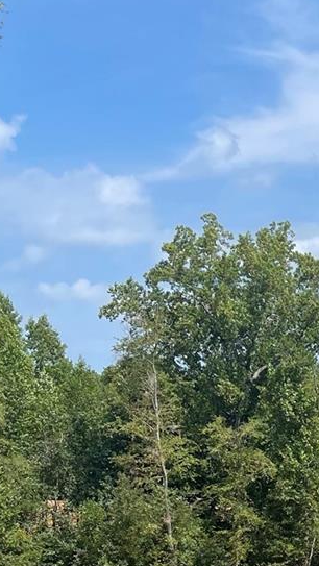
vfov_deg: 26.3
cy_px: 539
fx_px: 1156
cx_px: 488
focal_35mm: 77
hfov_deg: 14.6
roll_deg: -1.6
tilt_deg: -2.5
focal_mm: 5.1
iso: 32
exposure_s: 1/2717
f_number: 1.6
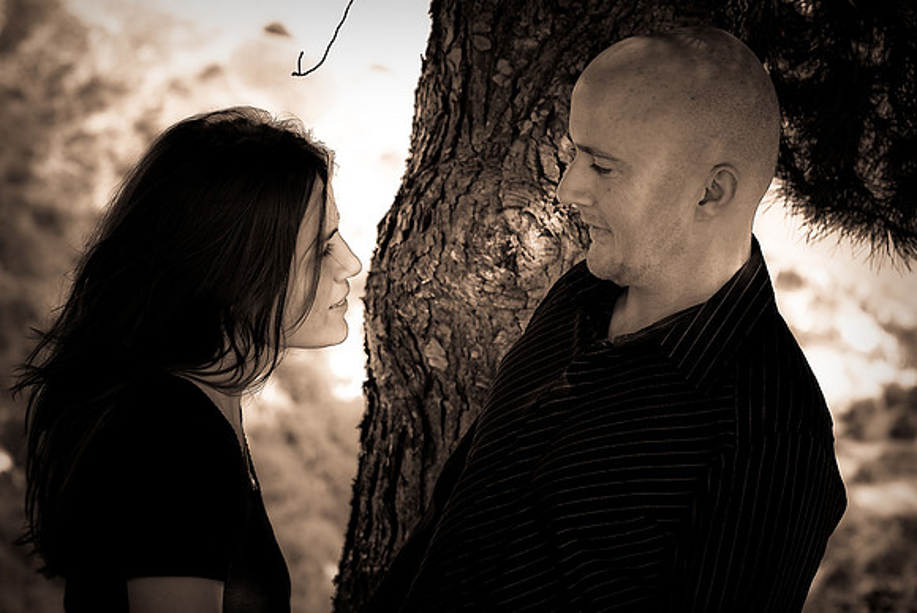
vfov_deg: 13.1
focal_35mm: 105
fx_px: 2677
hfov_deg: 19.4
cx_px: 458
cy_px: 306
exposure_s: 1/160
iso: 250
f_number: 6.3
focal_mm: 70
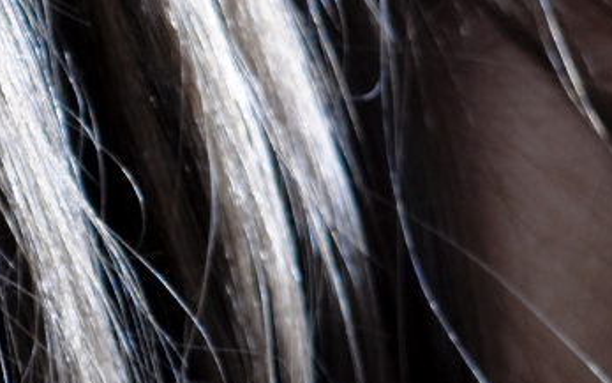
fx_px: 16857
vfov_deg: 1.3
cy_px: -176
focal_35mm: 1010
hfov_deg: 2.1
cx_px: -616
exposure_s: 1/40
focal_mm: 135
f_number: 8
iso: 100
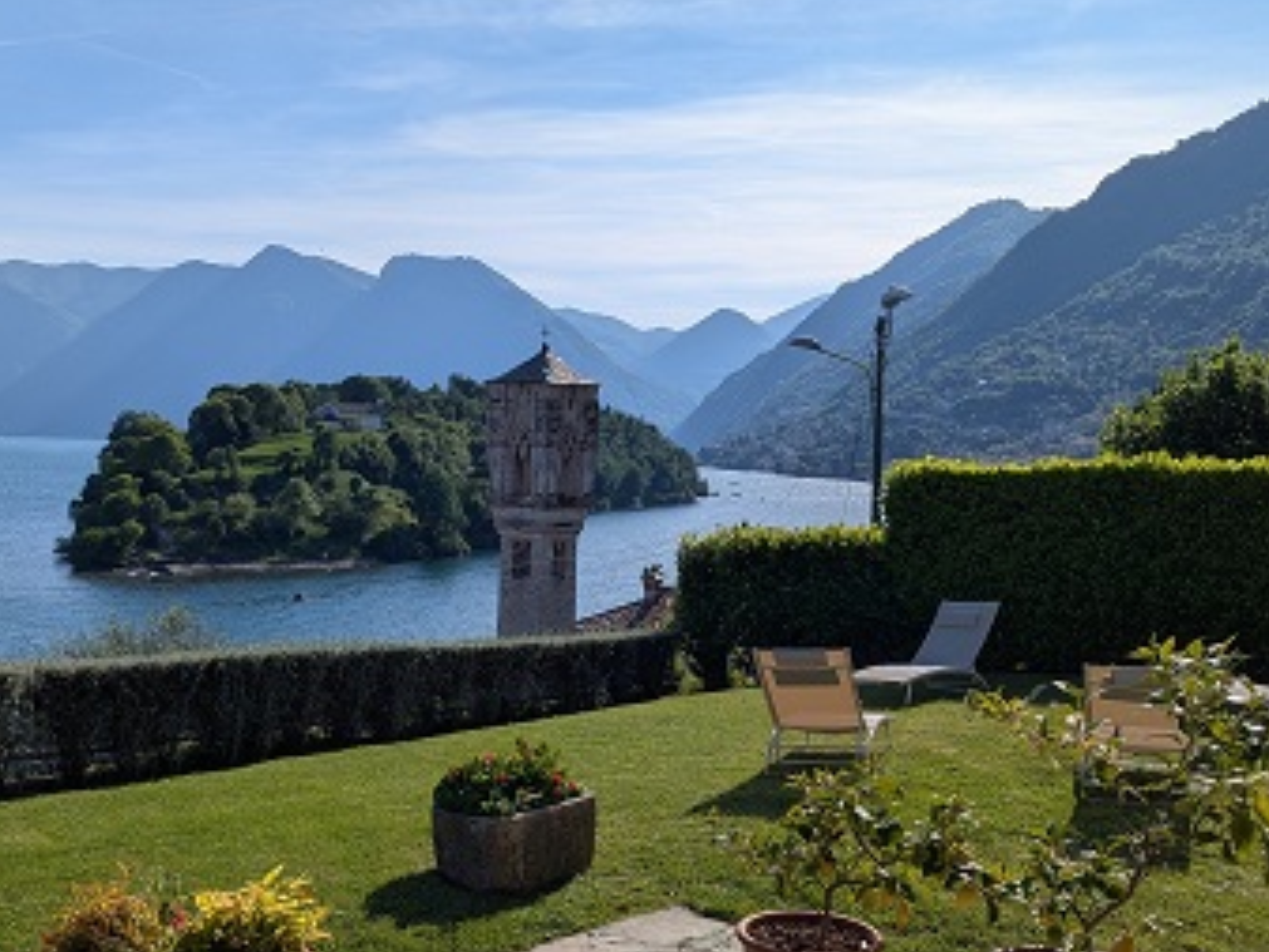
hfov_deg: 48.4
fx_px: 1394
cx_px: 452
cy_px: 544
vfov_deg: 37.7
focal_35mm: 38
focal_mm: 6.81
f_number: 1.85
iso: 37
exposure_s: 1/2899
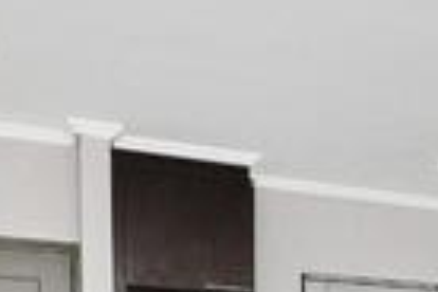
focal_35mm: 87
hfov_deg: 19.3
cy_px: 500
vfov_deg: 14.2
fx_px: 1058
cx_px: 724
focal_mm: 10
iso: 800
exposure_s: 1/200
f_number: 8
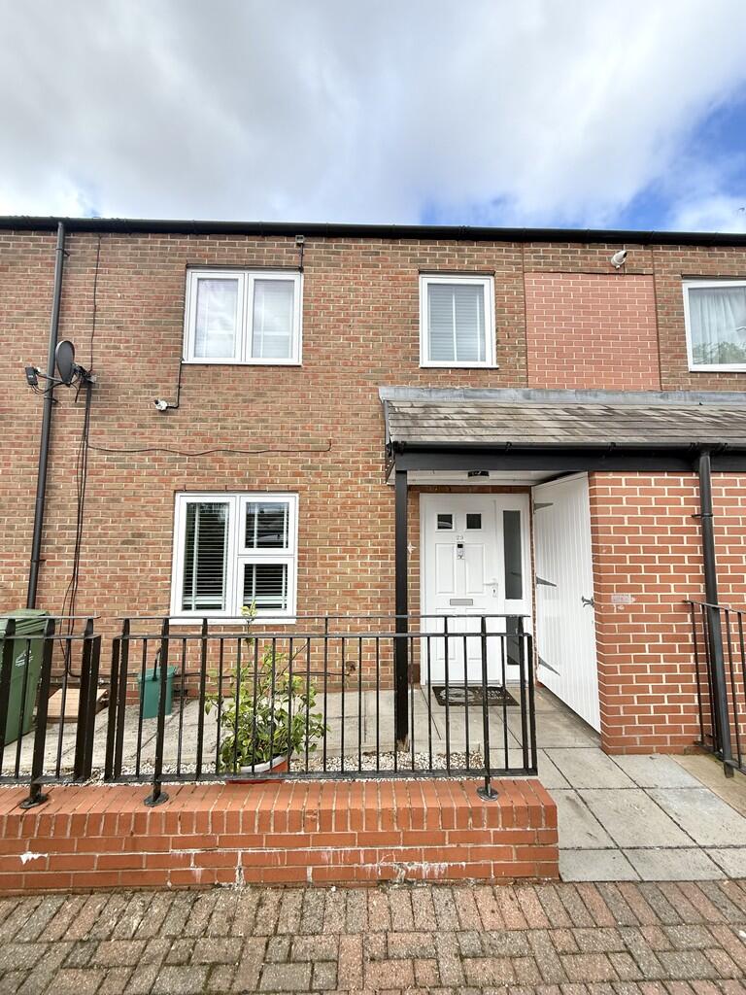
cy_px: 498
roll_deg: -0.7
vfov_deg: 102.1
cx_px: 373
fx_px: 402
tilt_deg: +5.2
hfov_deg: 85.7
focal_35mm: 14
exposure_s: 1/672
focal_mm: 2.22
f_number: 2.2
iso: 50
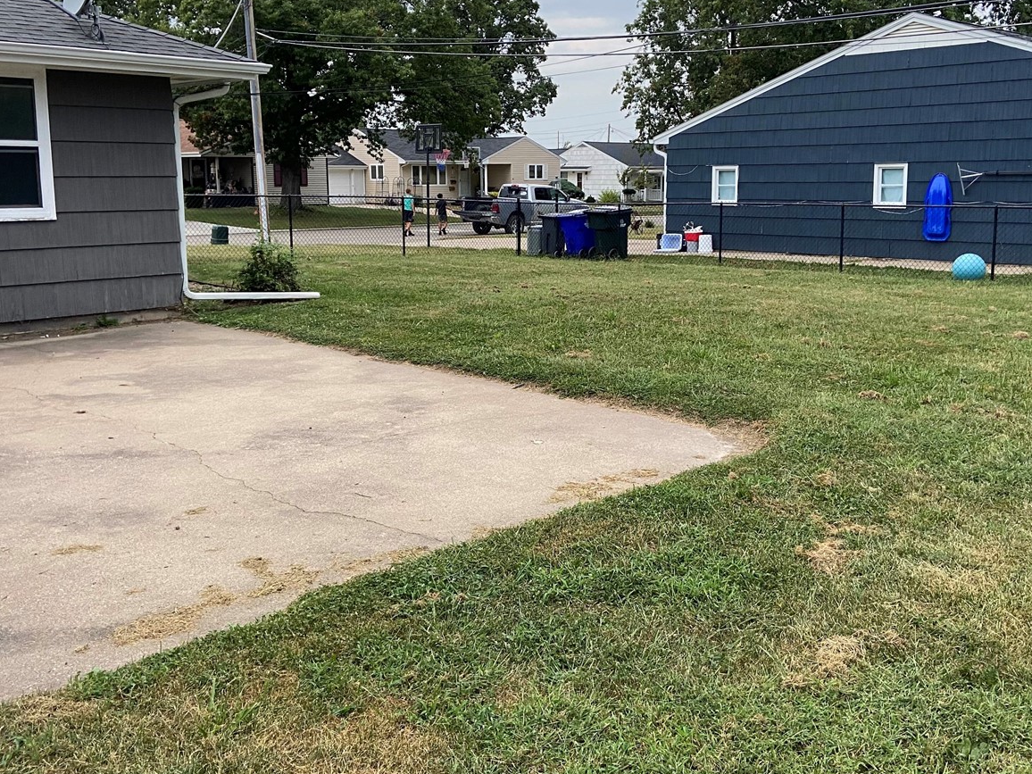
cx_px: 555
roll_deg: +0.8
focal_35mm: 36
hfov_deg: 51.3
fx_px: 1073
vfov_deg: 39.6
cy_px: 329
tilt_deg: -9.0
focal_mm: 4.25
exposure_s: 1/76
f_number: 1.8
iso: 125
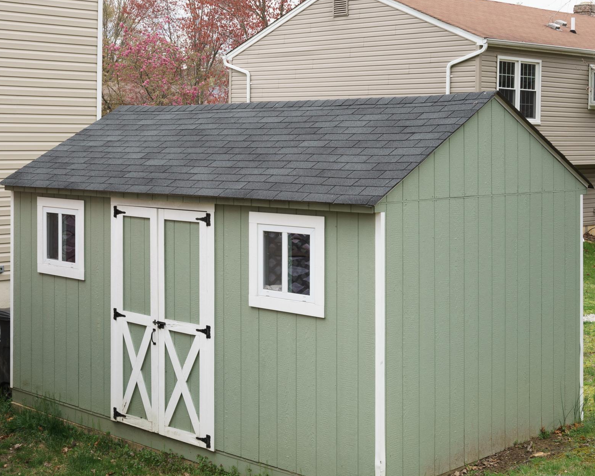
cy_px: 238
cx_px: 220
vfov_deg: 25.8
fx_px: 1039
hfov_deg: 31.8
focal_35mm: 59
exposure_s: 1/20
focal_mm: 32
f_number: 10
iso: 50
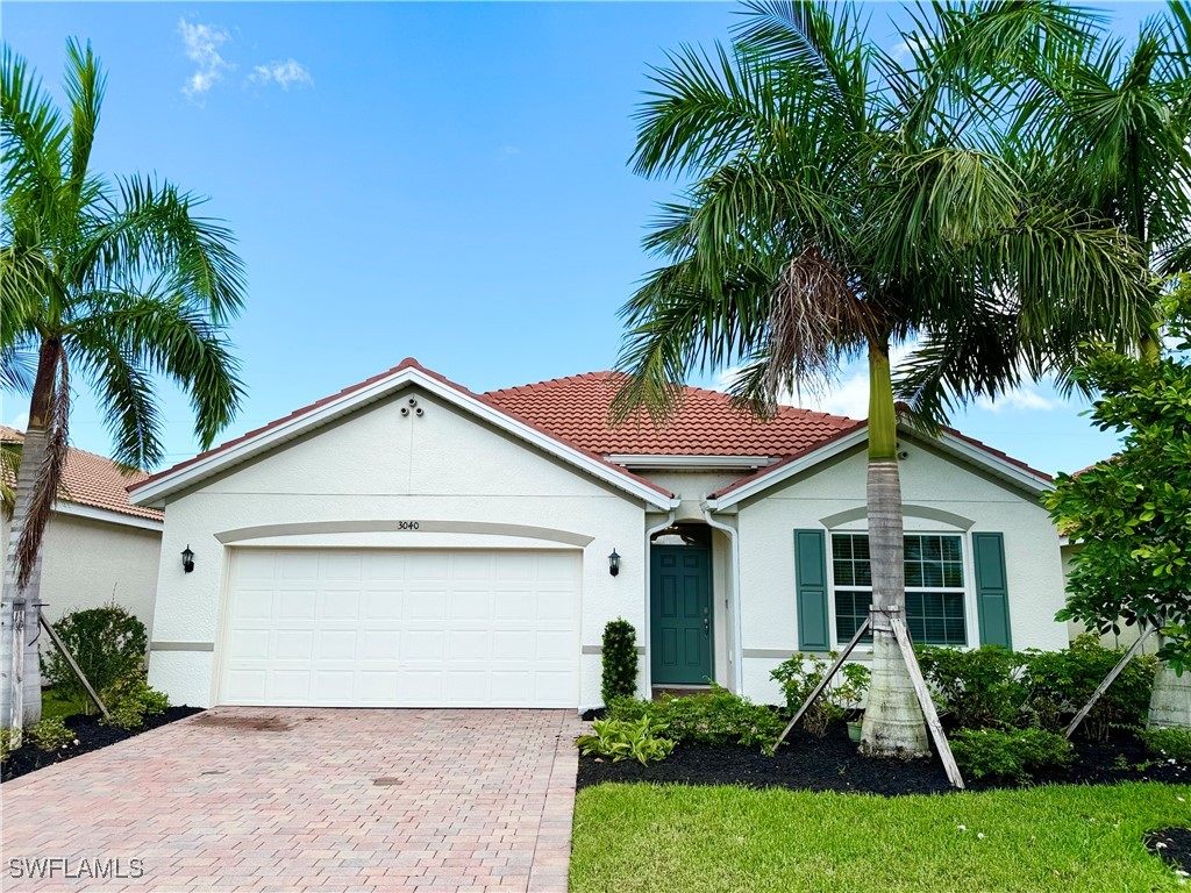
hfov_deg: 71.6
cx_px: 596
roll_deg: -1.2
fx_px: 826
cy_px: 446
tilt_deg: +10.8
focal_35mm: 24
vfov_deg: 56.8
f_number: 1.78
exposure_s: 1/2959
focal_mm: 6.76
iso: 80
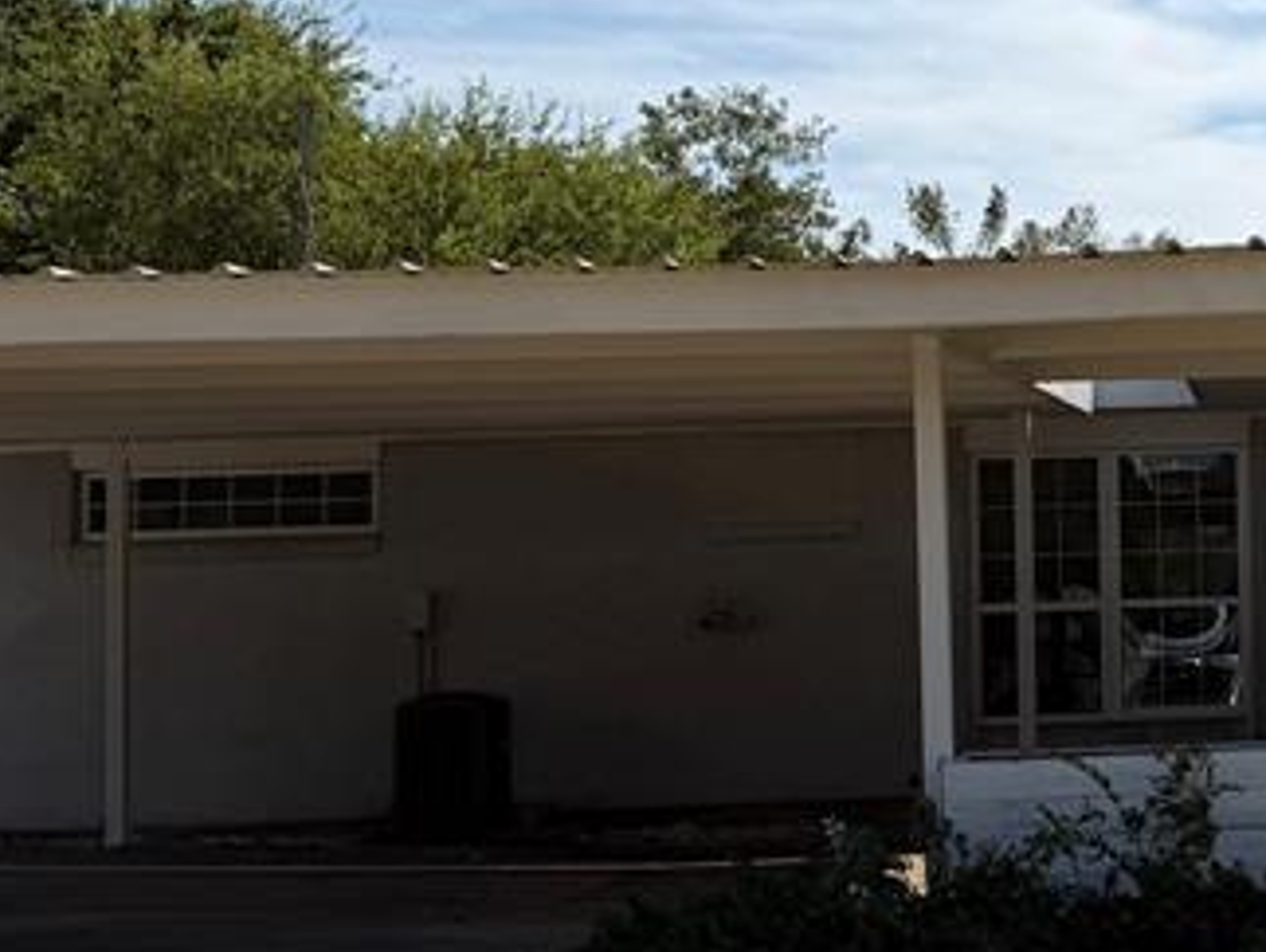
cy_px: 427
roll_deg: +2.2
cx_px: 1427
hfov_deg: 23.8
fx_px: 2783
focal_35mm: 76
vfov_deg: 19.4
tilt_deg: +3.6
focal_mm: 6.76
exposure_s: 1/7353
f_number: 1.78
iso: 80
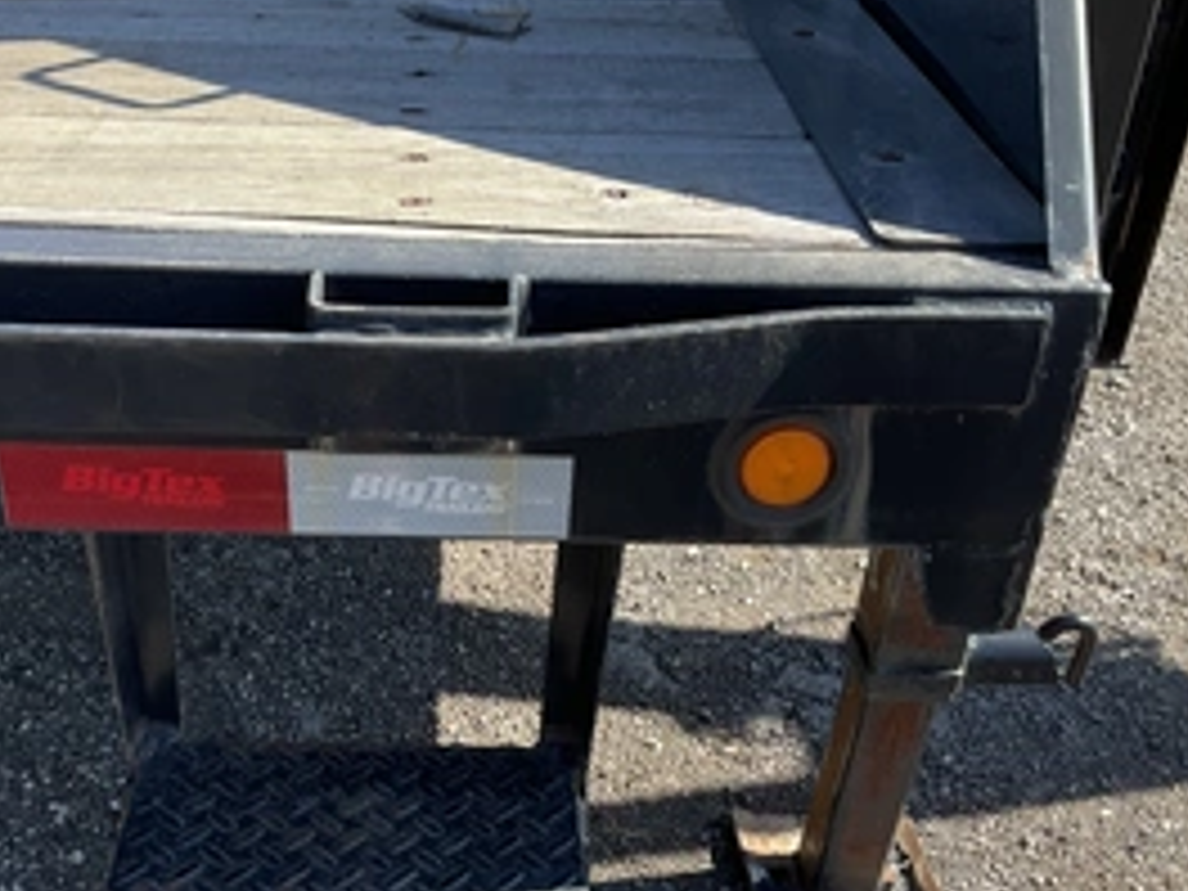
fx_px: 1510
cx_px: 464
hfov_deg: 42.7
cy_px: 639
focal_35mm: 44
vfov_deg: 32.4
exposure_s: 1/568
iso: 25
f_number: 1.8
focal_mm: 3
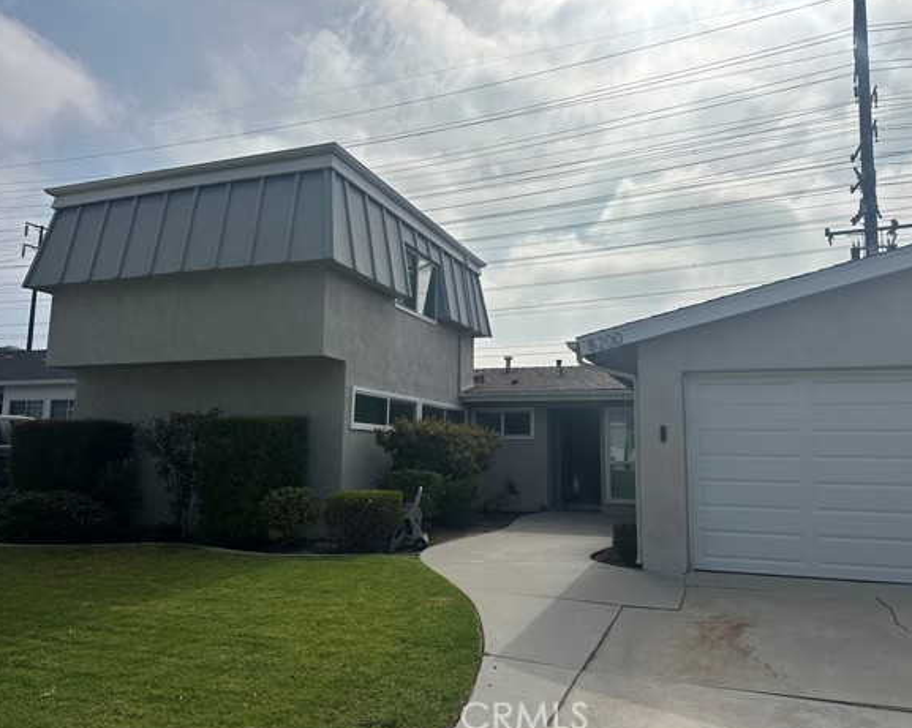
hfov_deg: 66.0
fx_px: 701
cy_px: 360
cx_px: 471
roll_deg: -0.4
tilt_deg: +7.6
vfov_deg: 54.9
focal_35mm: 26
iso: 80
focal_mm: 6.86
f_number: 1.78
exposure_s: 1/18519
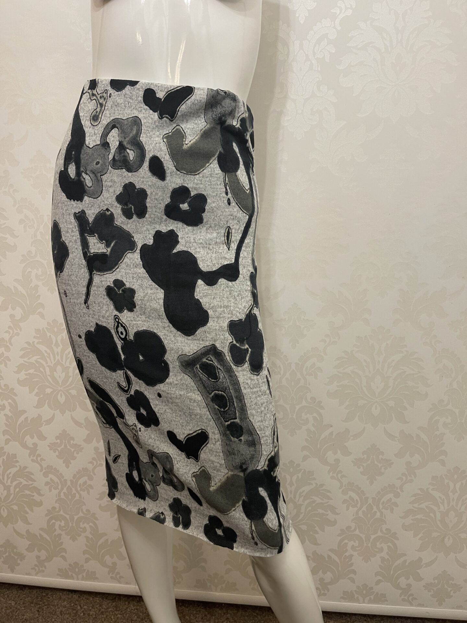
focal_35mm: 25
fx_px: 450
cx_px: 234
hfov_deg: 54.9
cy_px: 312
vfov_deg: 69.4
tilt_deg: -13.1
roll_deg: +0.1
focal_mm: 5.1
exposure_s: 1/50
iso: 160
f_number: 1.6
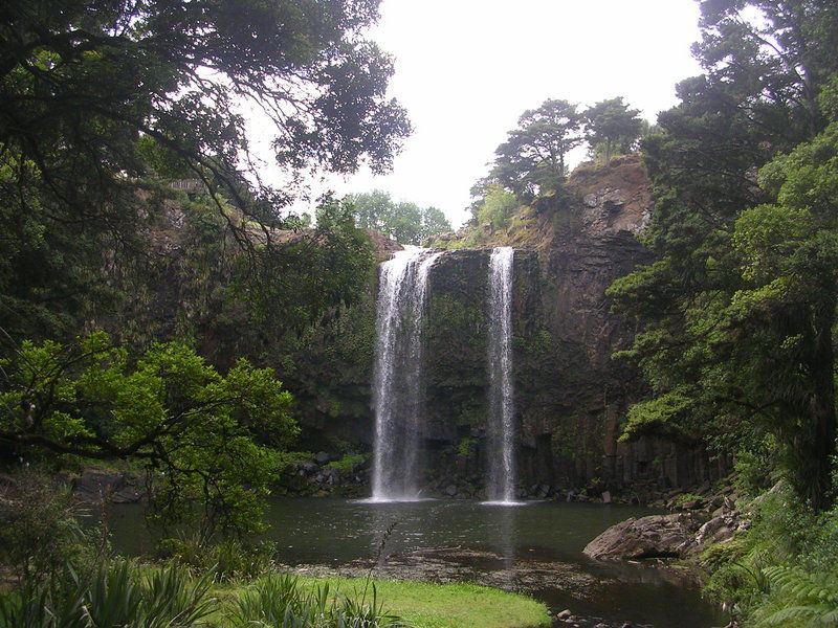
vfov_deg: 37.7
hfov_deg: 49.0
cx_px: 419
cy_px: 314
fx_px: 920
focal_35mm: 38
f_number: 2.8
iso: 50
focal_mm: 5.8
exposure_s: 1/286
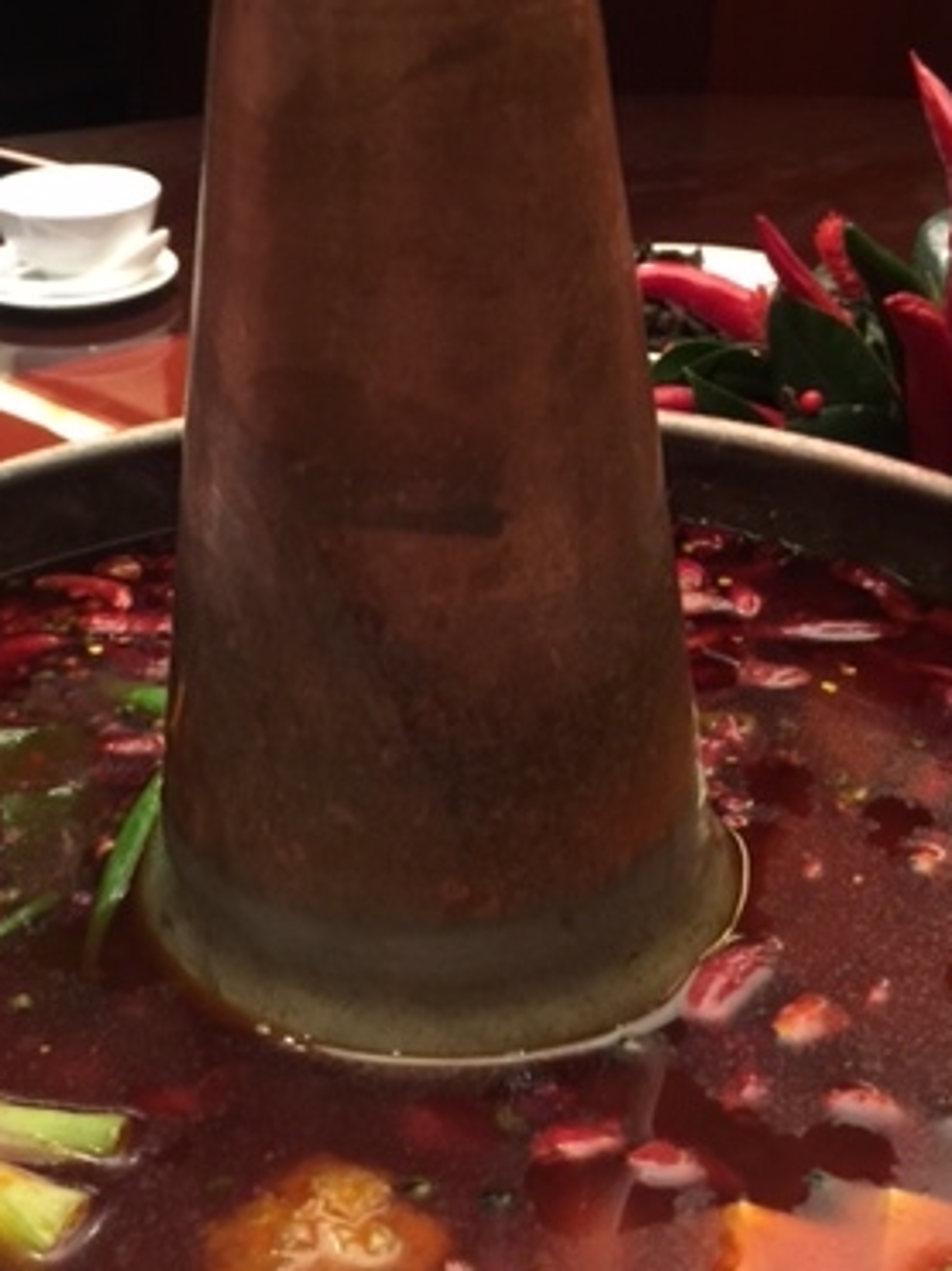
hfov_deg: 29.1
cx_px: 414
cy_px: 699
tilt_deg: -31.0
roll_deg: +1.2
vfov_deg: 38.2
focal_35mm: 50
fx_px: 1835
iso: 64
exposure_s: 1/4
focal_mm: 4.15
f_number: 2.2
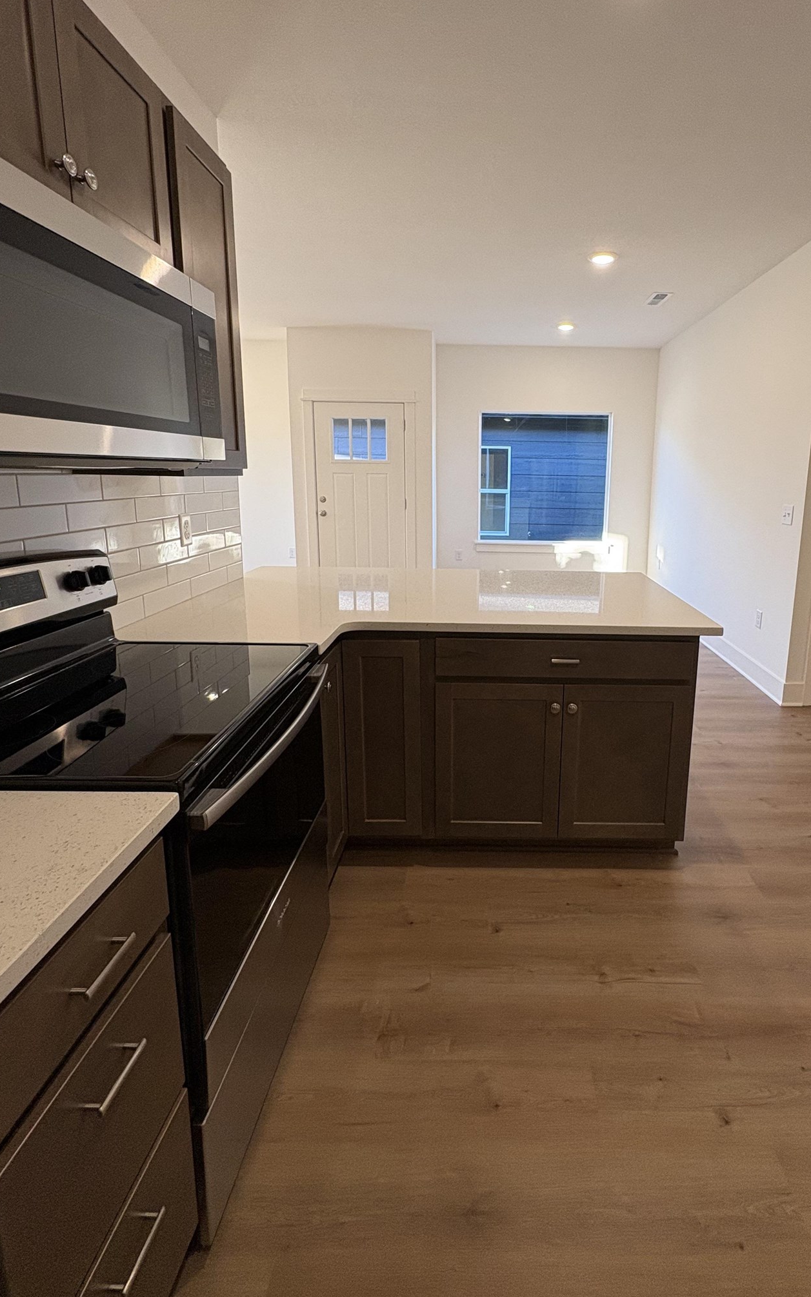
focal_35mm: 17
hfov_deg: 67.2
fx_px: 601
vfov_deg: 94.0
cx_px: 497
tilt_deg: -9.9
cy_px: 580
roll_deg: -1.7
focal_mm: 2.22
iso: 200
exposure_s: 1/120
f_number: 2.2
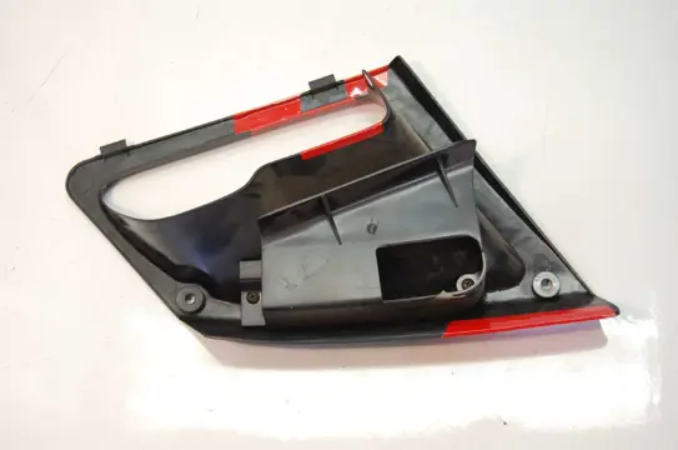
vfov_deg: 23.7
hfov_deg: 35.1
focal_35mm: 57
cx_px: 339
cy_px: 225
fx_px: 1072
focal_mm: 38
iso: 400
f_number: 5
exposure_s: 1/30
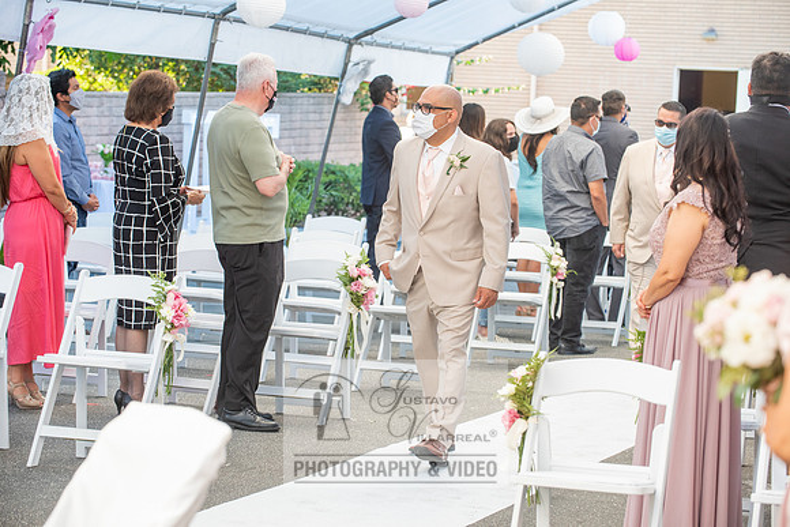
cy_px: 264
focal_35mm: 116
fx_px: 2546
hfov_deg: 17.6
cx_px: 395
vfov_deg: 11.8
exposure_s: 1/125
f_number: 5.6
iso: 640
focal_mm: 116
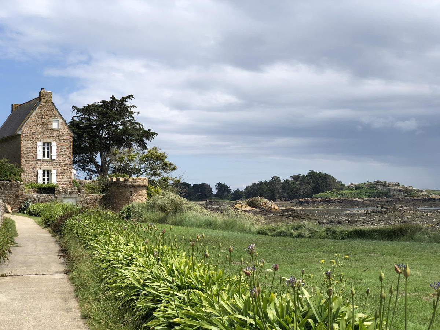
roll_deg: +1.8
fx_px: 661
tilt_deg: +3.0
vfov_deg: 28.0
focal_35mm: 52
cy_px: 165
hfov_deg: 36.8
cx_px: 220
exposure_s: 1/1453
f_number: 2.4
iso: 16
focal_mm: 6
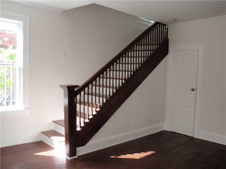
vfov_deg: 41.8
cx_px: 113
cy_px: 84
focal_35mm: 34
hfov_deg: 54.0
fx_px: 222
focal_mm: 6.07
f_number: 3.5
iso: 64
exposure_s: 1/40
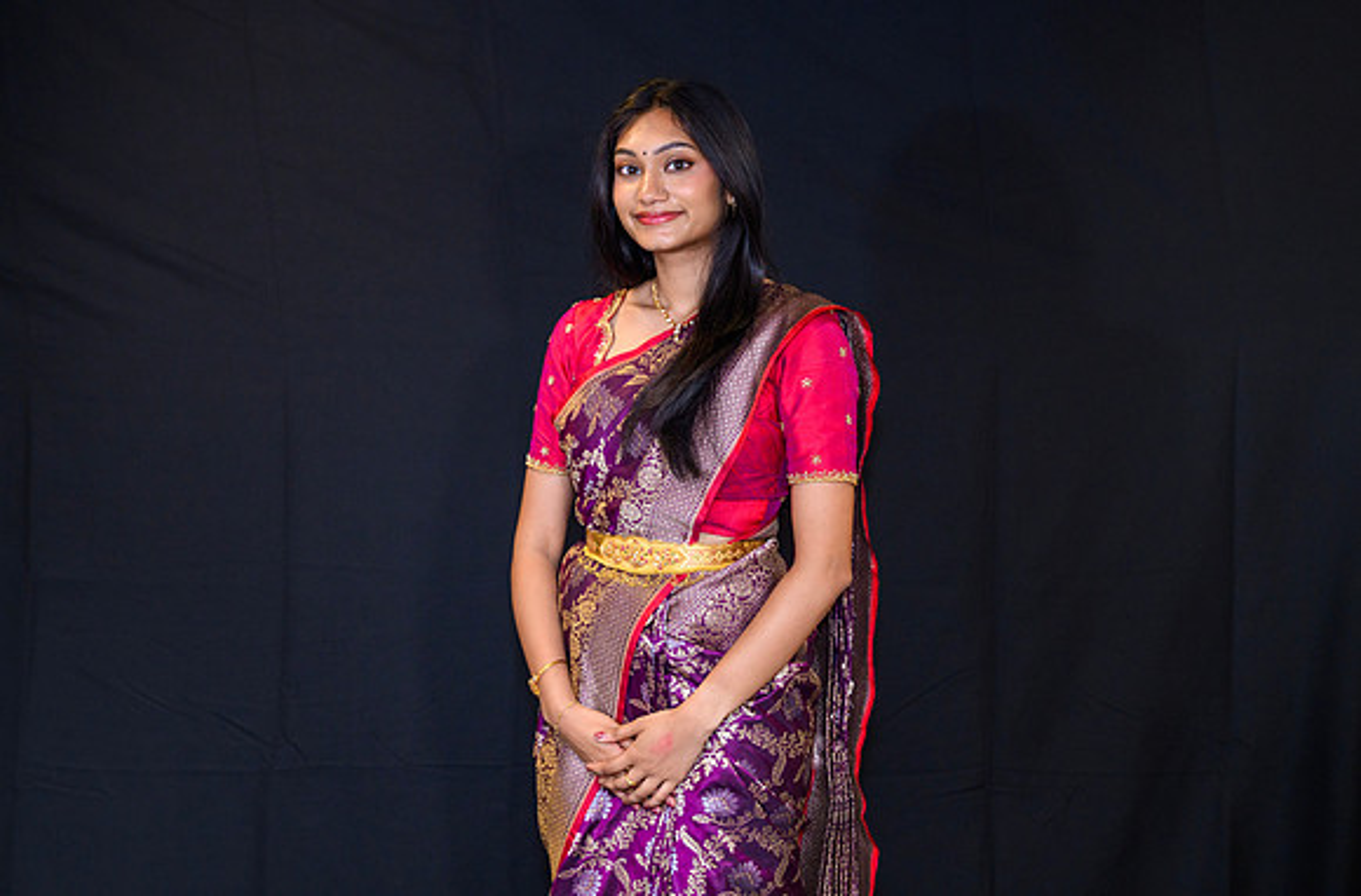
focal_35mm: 76
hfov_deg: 26.6
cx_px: 669
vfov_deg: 17.7
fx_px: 2876
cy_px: 403
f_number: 4.5
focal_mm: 70
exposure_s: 1/200
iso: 1600
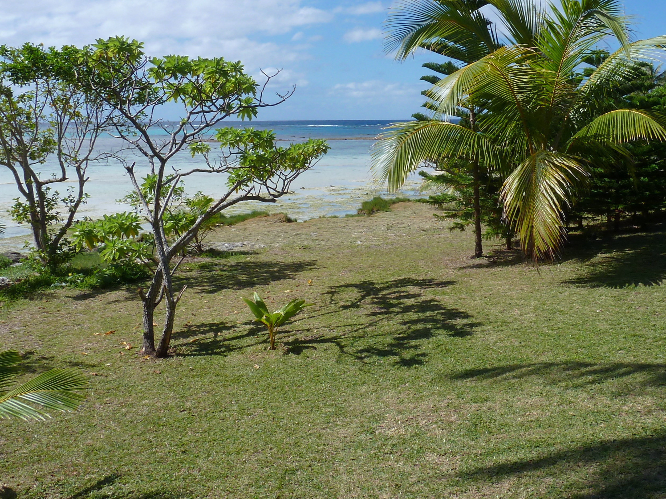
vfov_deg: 35.7
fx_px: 770
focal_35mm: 40
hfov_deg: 46.6
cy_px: 176
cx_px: 386
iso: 80
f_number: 5
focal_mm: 4.1
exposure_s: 1/500
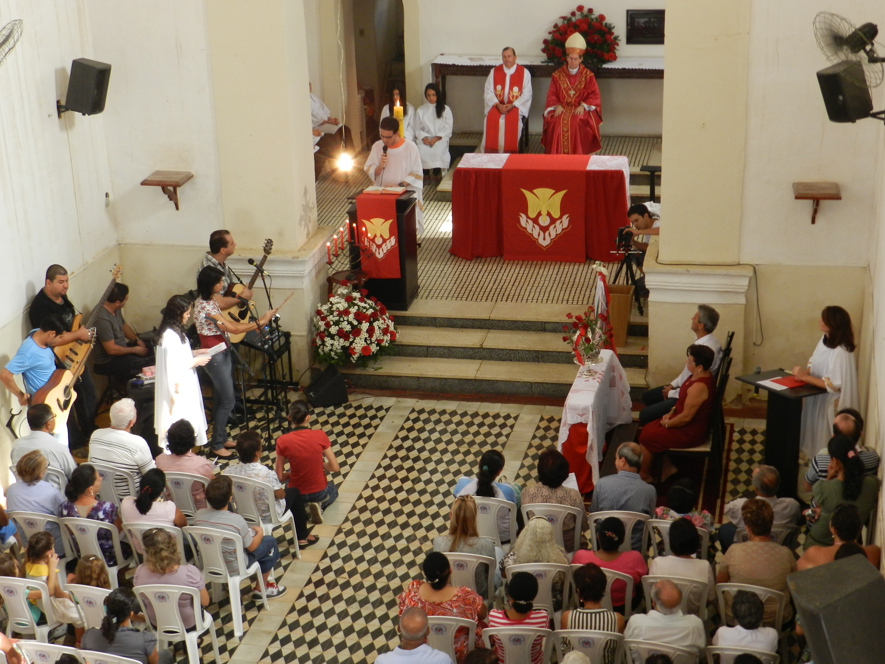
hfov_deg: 32.2
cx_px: 442
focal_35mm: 60
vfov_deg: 24.4
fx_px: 1534
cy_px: 332
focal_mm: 10.7
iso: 280
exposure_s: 1/30
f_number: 4.6
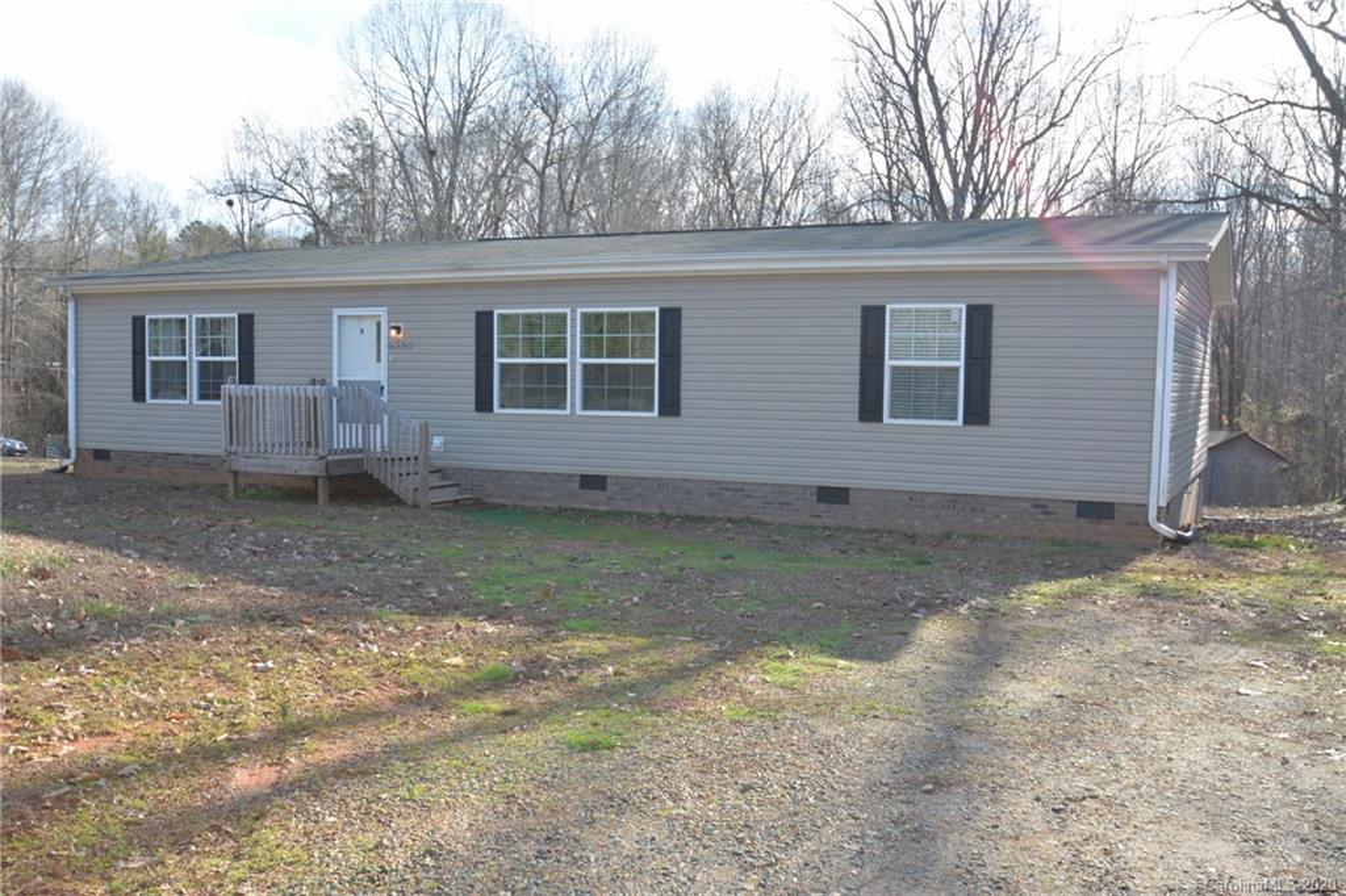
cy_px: 448
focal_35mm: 36
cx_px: 673
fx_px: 1345
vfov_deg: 36.8
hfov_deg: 53.1
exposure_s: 1/250
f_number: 10
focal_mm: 24
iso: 500
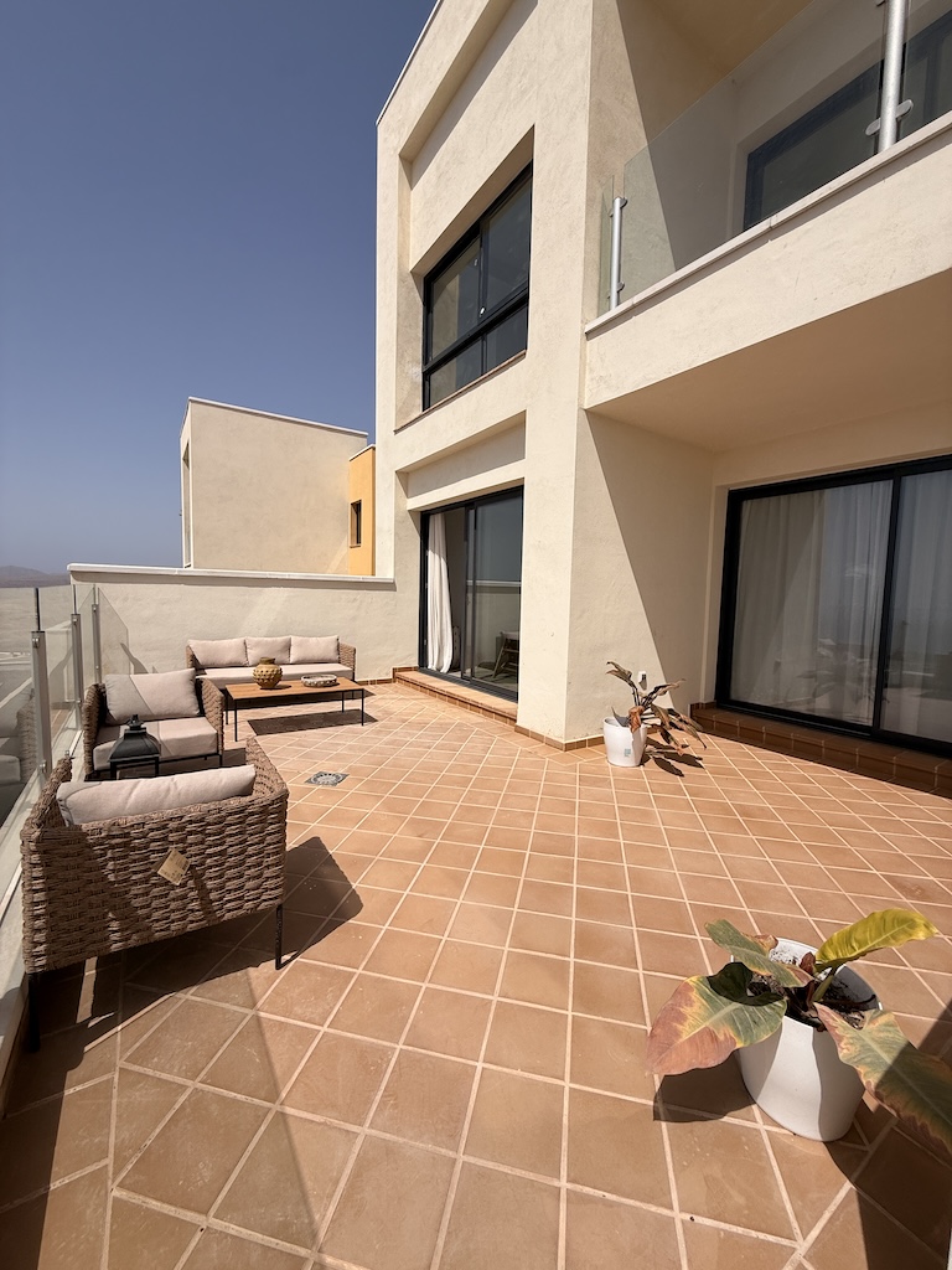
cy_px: 635
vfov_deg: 102.1
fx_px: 513
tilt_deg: -3.5
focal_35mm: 14
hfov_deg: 85.7
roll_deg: -1.8
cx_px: 476
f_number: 2.2
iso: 50
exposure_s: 1/6173
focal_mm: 2.22
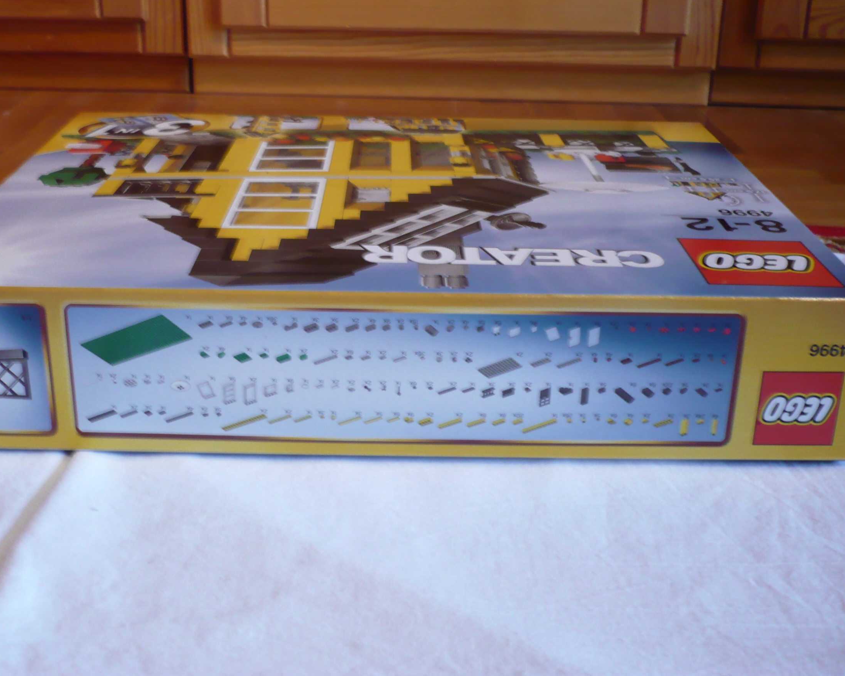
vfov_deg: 34.0
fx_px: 1100
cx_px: 367
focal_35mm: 44
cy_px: 271
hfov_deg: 41.9
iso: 200
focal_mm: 5.8
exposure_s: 1/10
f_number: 2.8
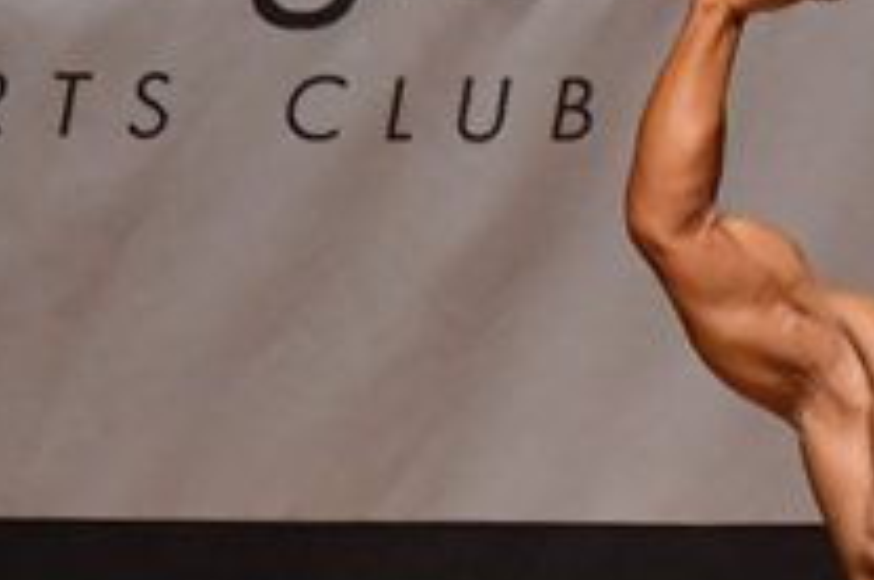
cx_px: 1065
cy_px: 790
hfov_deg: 2.0
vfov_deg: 1.4
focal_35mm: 1008
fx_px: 24434
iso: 8000
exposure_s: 1/400
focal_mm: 180
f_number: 5.6
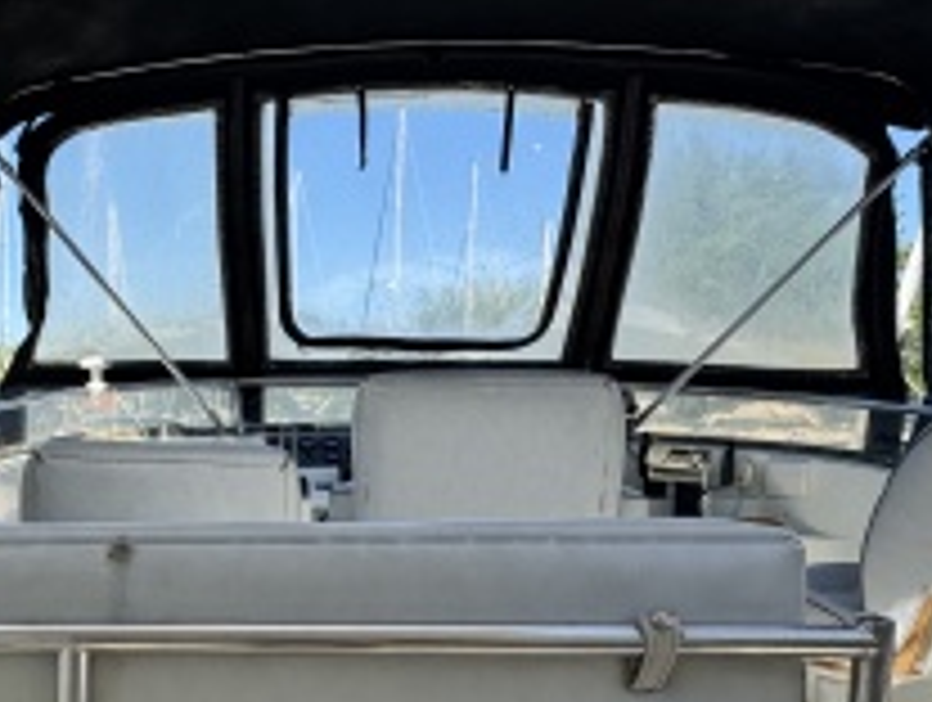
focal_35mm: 36
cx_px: 200
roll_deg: +0.2
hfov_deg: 48.7
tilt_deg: -6.1
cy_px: 490
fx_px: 971
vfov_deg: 39.1
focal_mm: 2.22
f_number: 2.2
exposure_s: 1/657
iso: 40
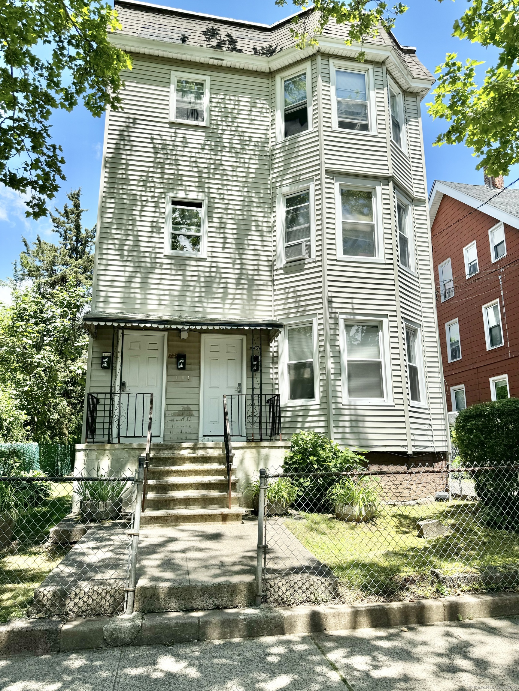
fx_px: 480
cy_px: 346
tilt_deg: +10.8
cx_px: 260
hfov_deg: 56.8
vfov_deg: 71.6
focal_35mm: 24
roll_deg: +1.2
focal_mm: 6.76
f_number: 1.78
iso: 80
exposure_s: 1/2959
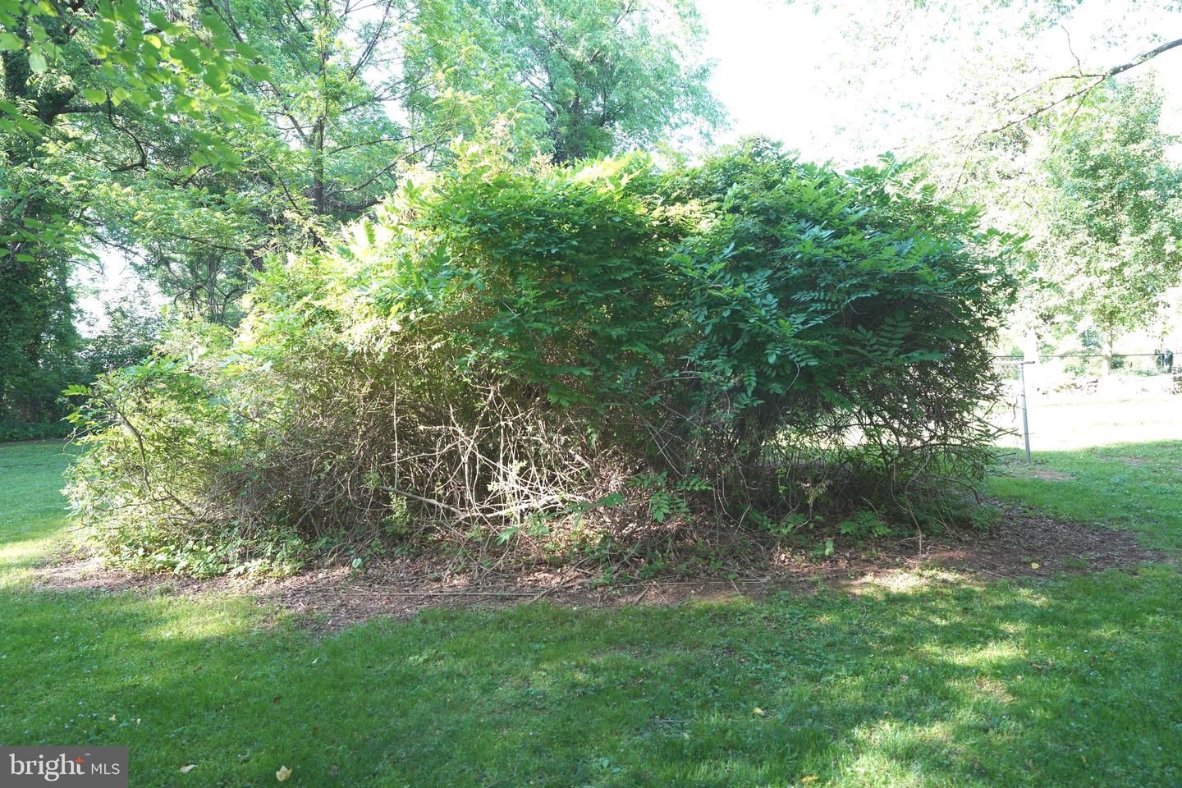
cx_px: 591
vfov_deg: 53.1
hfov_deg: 73.7
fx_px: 788
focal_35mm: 24
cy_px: 394
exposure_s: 1/160
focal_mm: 24
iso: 640
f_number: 4
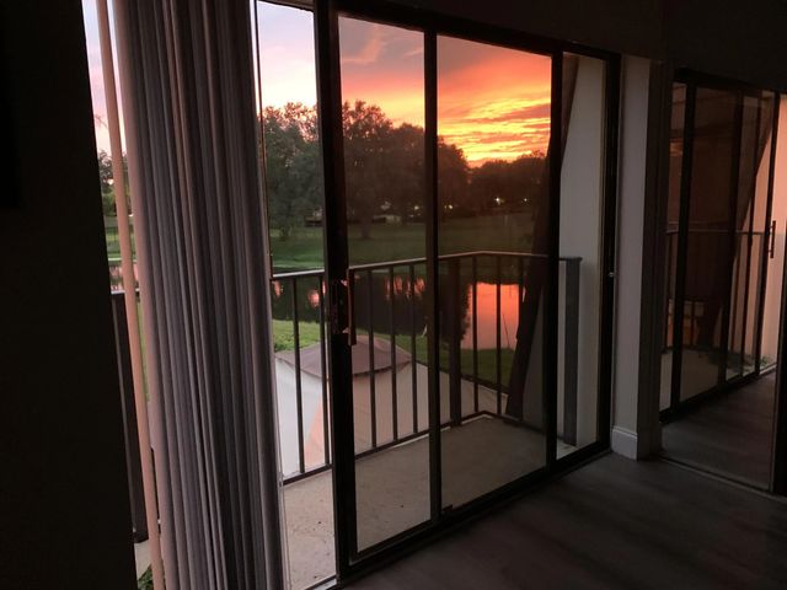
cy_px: 295
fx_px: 591
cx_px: 394
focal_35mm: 26
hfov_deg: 67.3
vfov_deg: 53.1
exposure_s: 1/15
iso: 800
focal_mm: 4.25
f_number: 1.8
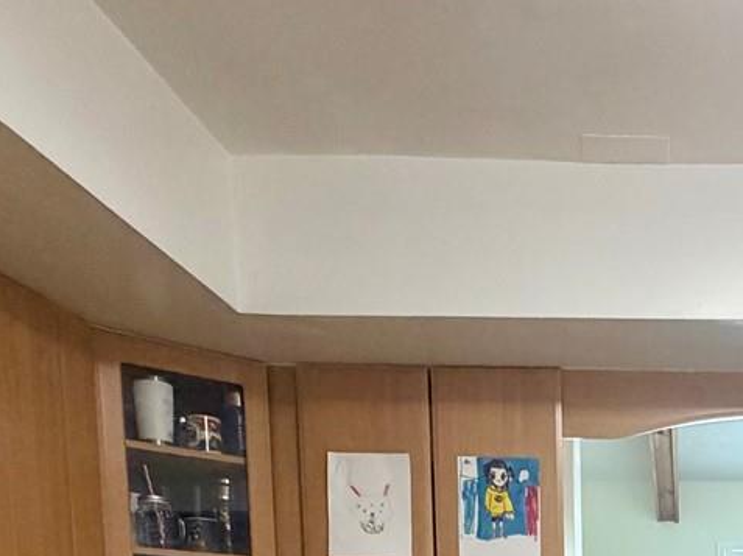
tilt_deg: -5.9
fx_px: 1008
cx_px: 720
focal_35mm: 47
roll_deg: +0.4
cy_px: 772
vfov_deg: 25.3
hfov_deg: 36.9
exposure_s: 1/60
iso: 320
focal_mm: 2.22
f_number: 2.2
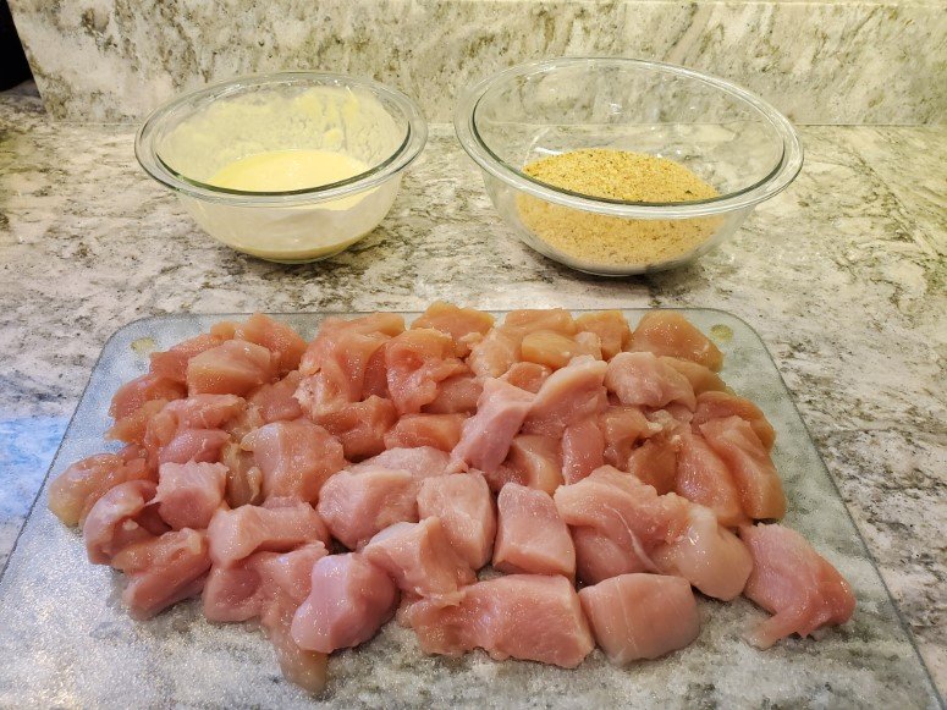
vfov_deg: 53.1
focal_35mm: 26
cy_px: 355
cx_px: 474
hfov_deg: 67.3
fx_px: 711
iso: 200
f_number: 2.4
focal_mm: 4.3
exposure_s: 1/59
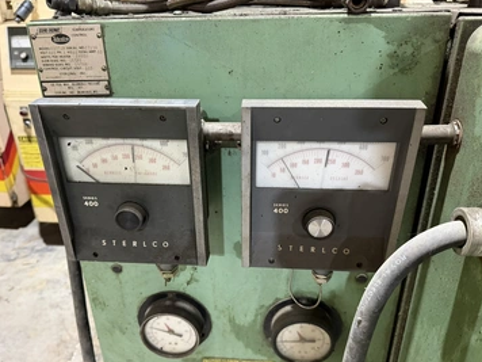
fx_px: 376
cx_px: 233
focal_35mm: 27
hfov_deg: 65.3
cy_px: 178
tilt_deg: -25.8
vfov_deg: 51.4
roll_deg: +2.0
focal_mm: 6.76
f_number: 1.78
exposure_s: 1/60
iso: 500
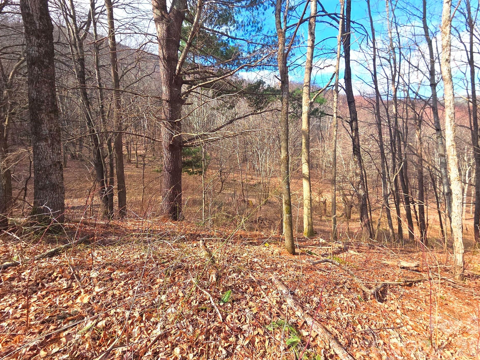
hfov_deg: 102.0
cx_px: 252
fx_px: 194
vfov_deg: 85.6
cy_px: 172
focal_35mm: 14
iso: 50
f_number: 2.2
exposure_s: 1/781
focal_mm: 2.2
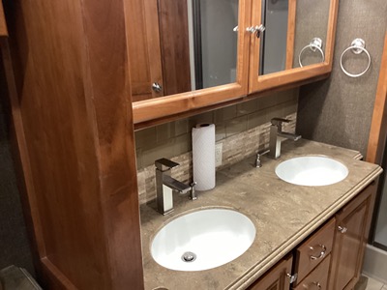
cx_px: 194
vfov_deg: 45.4
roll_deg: +1.3
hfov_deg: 58.4
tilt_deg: -23.7
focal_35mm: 31
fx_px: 347
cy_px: 145
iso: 400
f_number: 2.4
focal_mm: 3.3
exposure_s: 1/40
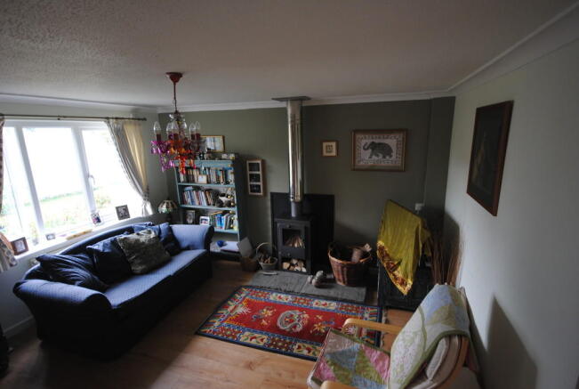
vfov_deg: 67.6
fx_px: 290
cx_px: 290
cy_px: 194
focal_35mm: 18
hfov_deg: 89.9
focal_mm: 12
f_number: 4.5
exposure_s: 1/30
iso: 360
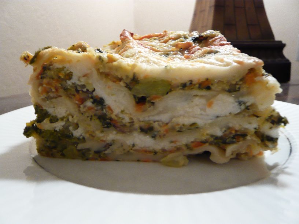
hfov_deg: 63.4
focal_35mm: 28
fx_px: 242
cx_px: 150
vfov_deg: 49.7
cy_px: 112
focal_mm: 4.6
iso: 200
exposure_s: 1/10
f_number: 2.8
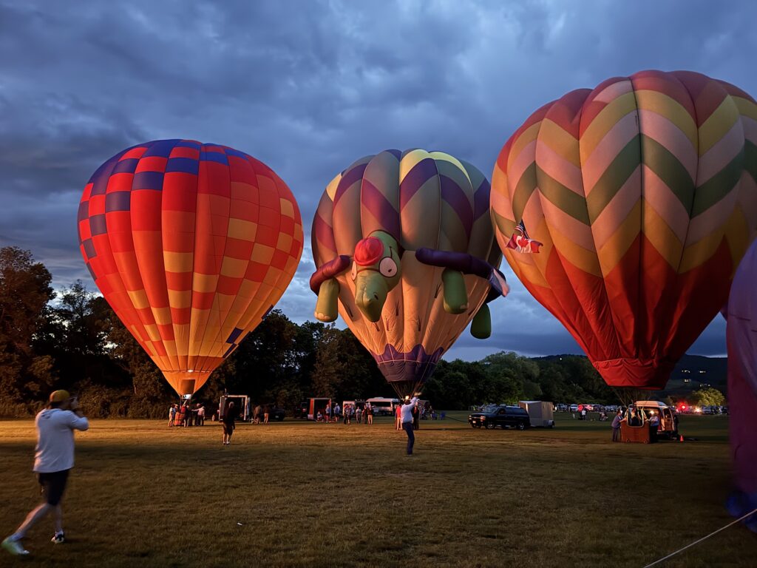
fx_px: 525
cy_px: 284
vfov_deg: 56.8
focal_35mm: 24
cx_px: 378
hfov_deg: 71.6
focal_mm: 6.76
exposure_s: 1/16
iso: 2500
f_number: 1.78
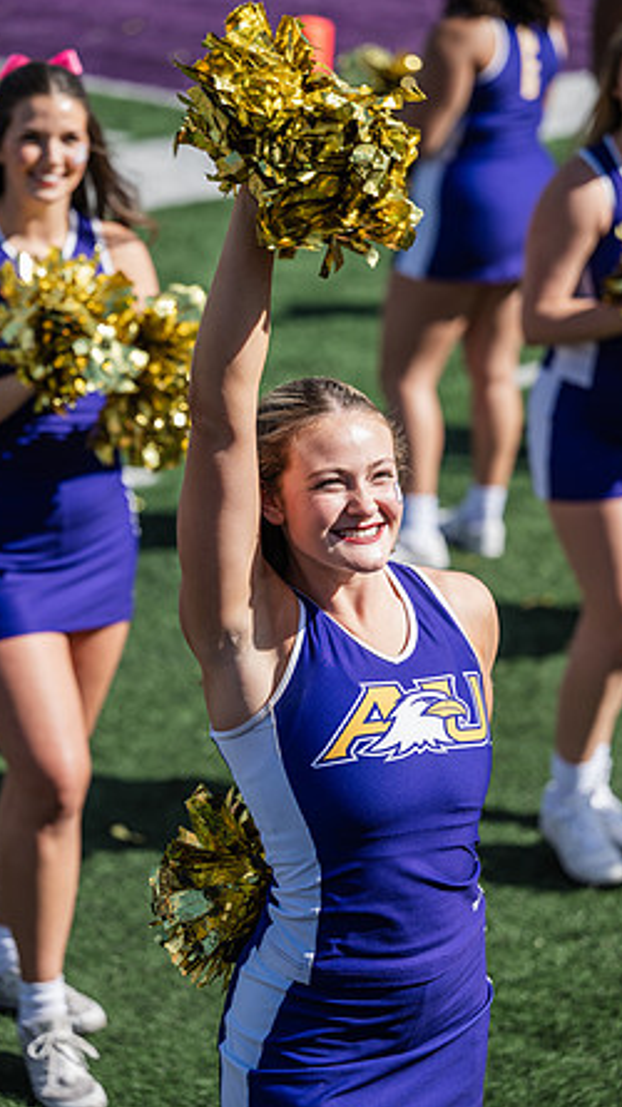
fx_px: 3170
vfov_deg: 19.8
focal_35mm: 108
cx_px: 316
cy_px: 552
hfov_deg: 11.2
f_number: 3.2
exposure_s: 1/1000
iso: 80
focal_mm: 102
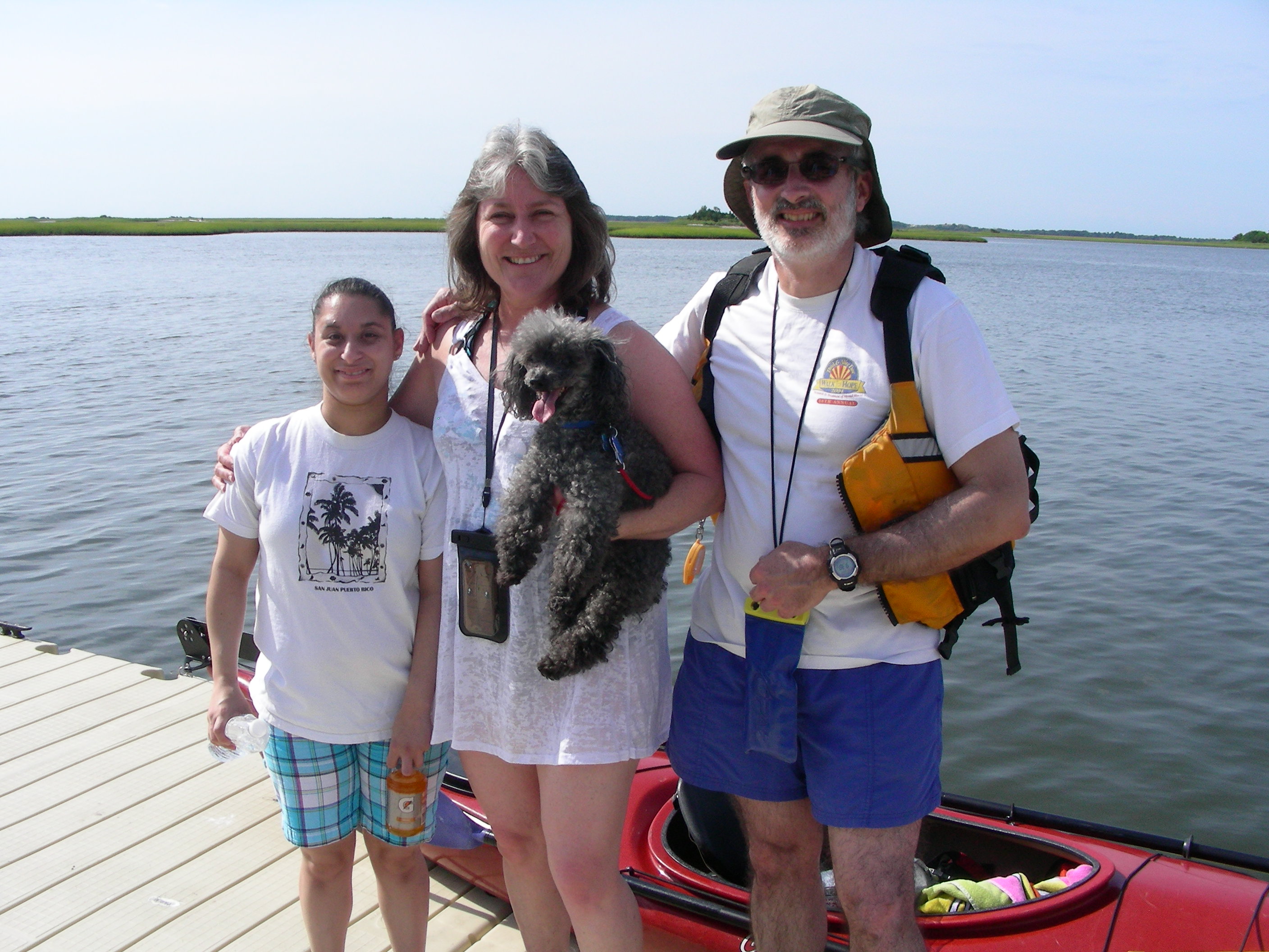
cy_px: 476
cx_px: 634
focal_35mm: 38
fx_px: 1393
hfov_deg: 49.0
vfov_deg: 37.7
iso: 50
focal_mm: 6.3
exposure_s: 1/440
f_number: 5.6
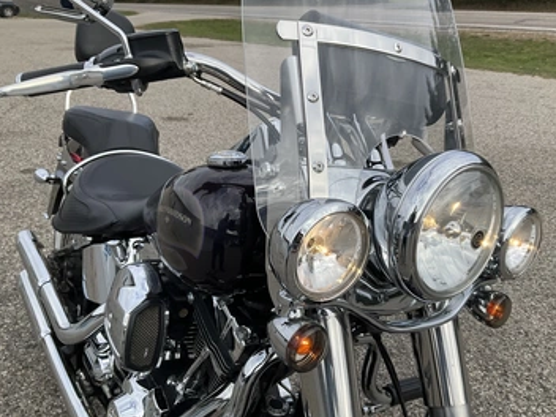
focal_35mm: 33
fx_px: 530
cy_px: 208
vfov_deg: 42.9
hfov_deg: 55.2
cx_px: 310
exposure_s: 1/978
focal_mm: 3
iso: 25
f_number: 1.8
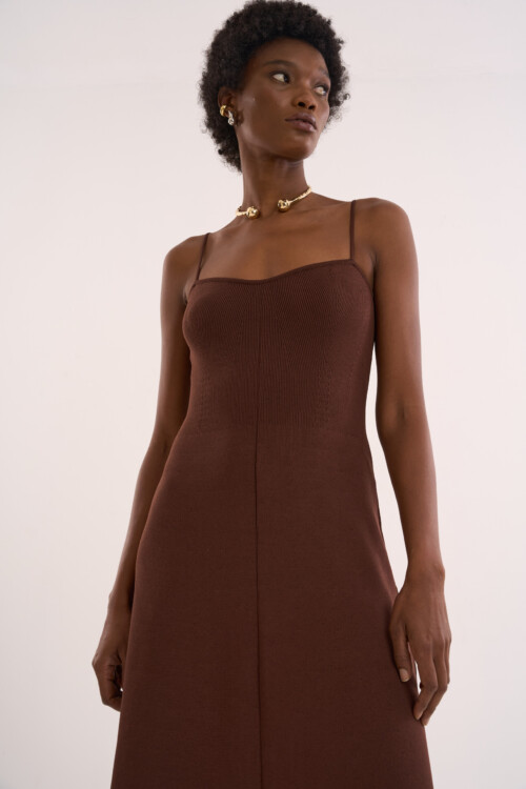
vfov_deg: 45.1
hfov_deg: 30.9
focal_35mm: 43
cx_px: 263
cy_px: 394
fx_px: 951
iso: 320
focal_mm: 43.4
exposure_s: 1/160
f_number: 8
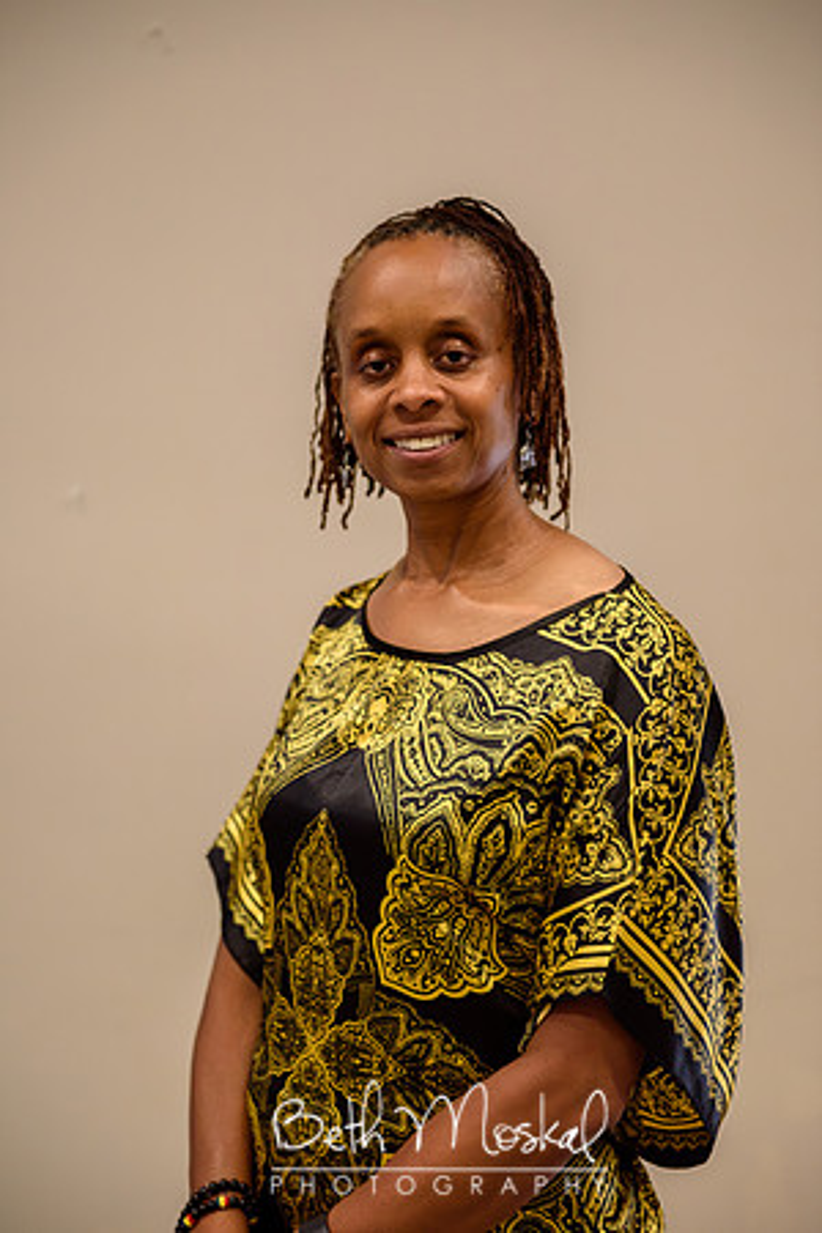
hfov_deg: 19.5
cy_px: 616
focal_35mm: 70
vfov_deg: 28.8
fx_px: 2397
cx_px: 411
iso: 1000
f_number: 2.8
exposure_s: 1/160
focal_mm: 70
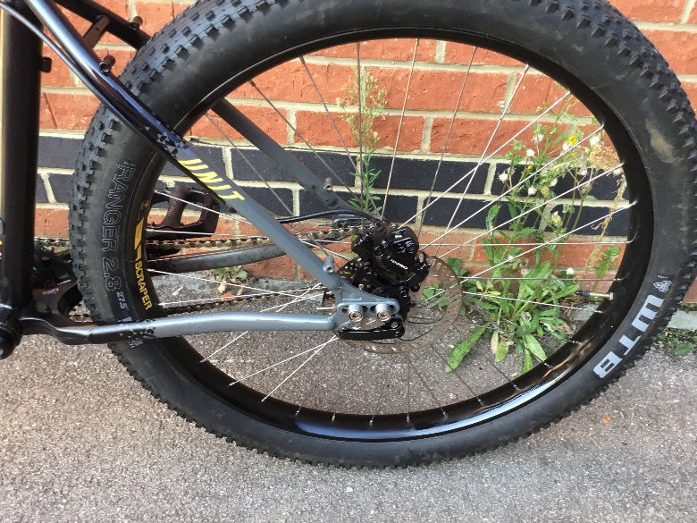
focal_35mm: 31
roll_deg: -4.1
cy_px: 262
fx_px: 624
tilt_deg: -41.5
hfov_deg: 58.4
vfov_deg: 45.4
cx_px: 348
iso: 32
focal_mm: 3.3
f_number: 2.4
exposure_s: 1/33
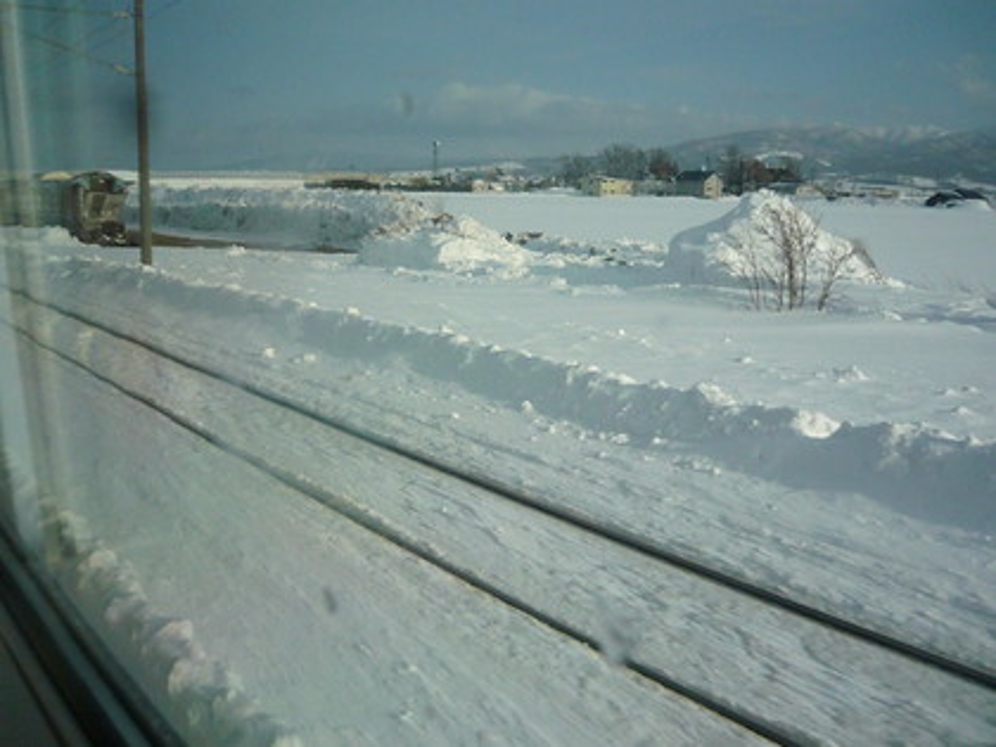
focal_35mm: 33
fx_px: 950
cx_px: 498
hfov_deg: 55.4
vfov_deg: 42.9
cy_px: 374
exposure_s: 1/1600
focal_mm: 5.5
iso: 500
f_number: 8
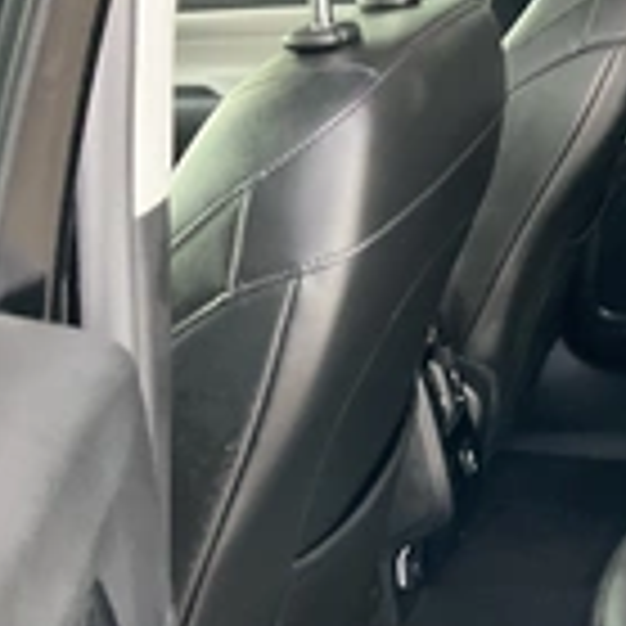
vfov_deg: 23.2
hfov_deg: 21.4
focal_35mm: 74
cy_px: 432
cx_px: 784
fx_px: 1514
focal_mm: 3
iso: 320
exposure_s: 1/36
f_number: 1.8
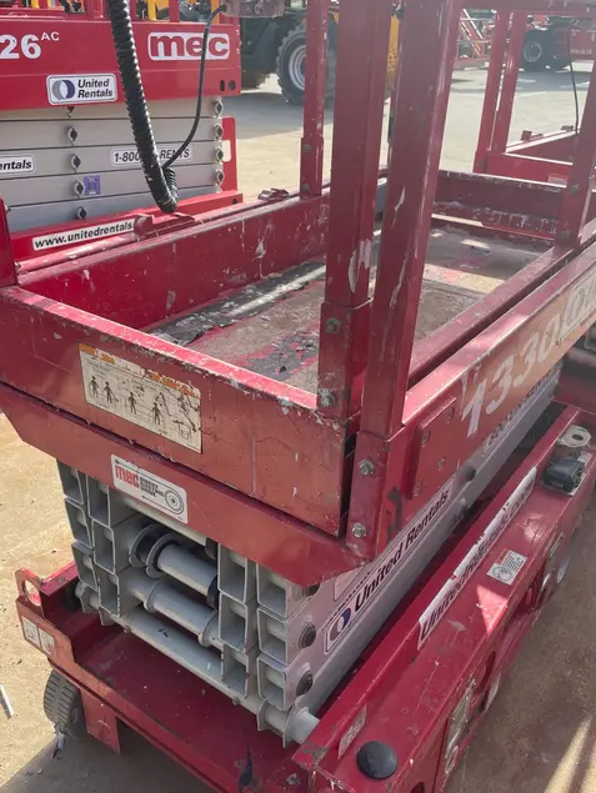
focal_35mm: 30
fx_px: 688
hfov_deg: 46.8
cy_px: 392
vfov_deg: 59.9
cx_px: 305
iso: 32
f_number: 1.6
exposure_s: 1/972
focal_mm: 4.2
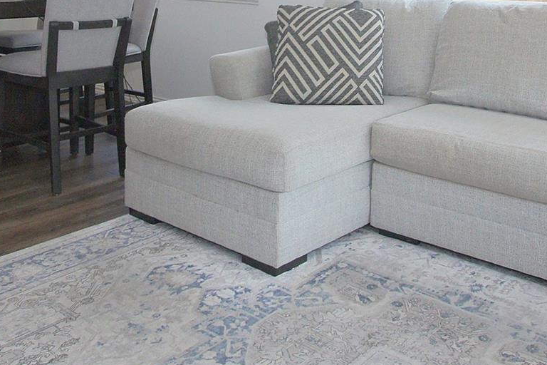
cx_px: 265
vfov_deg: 30.2
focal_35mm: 40
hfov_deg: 48.5
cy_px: -29
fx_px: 608
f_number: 5.6
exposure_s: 1/160
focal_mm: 10
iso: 320
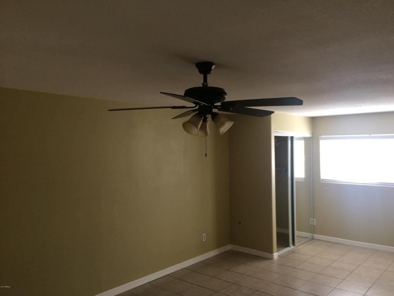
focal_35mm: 29
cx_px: 197
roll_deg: -2.5
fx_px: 330
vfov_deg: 48.2
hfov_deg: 61.7
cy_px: 148
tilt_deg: -2.1
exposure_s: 1/30
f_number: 2.2
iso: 80
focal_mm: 4.15
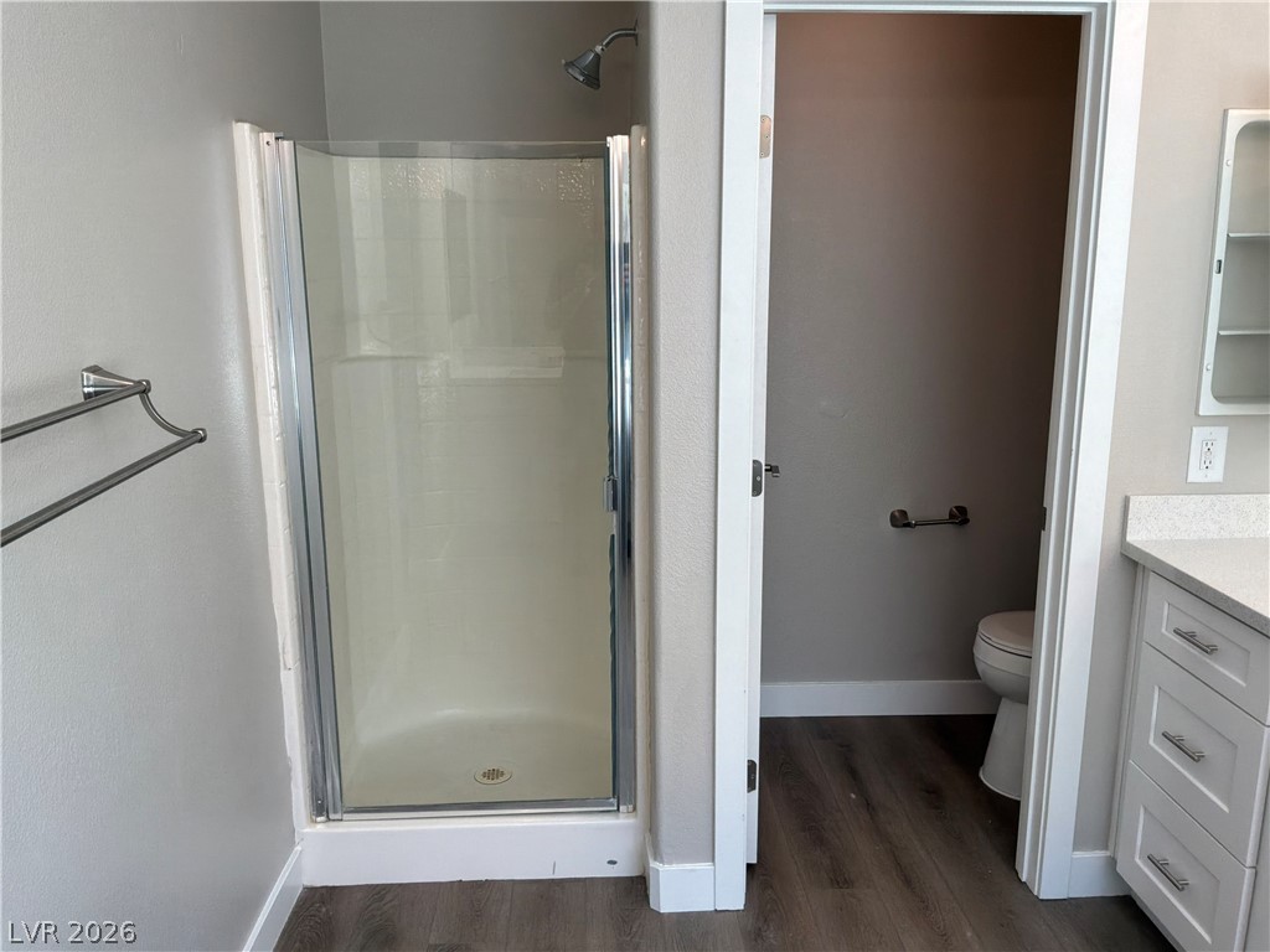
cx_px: 635
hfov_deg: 63.4
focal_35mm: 28
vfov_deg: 49.7
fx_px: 1027
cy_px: 476
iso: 50
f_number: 1.8
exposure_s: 1/120
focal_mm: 3
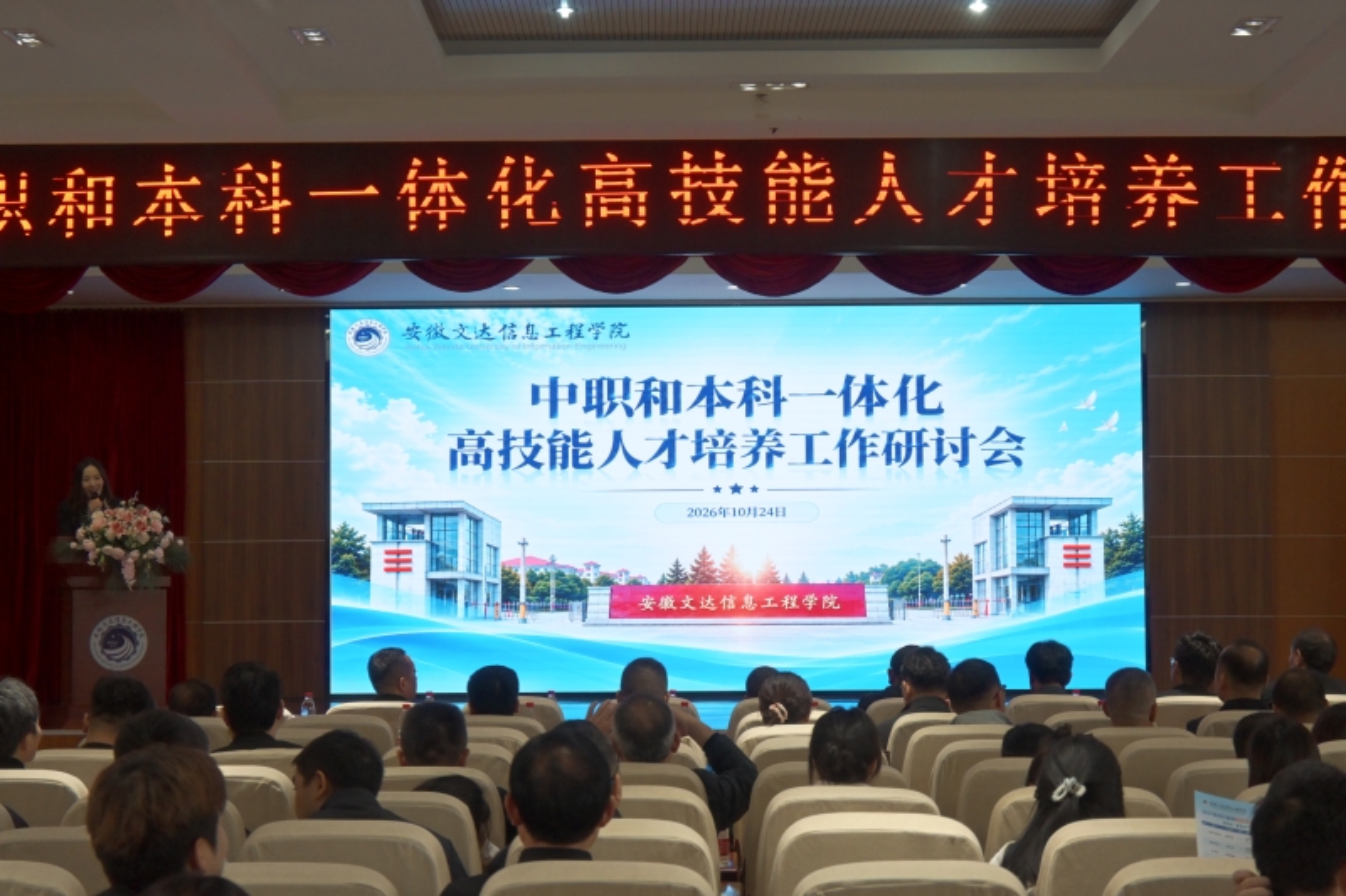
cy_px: 448
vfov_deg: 18.2
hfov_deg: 27.0
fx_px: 2803
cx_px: 673
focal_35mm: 75
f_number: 6.3
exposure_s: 1/200
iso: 2500
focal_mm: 50
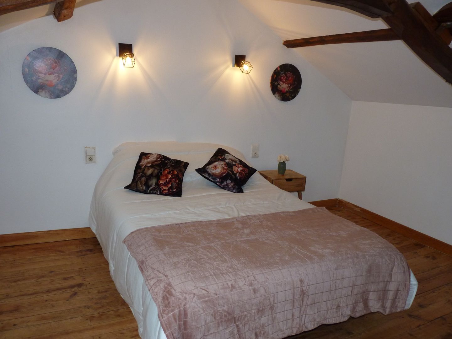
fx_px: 353
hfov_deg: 65.3
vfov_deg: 51.4
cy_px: 170
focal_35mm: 27
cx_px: 226
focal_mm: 4.8
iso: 200
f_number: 3.6
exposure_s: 1/50
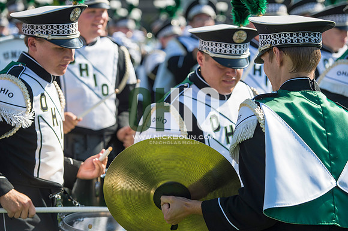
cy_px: 116
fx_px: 1256
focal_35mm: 130
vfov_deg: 10.5
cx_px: 174
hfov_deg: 15.8
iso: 200
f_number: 4.5
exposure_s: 1/1000
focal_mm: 130
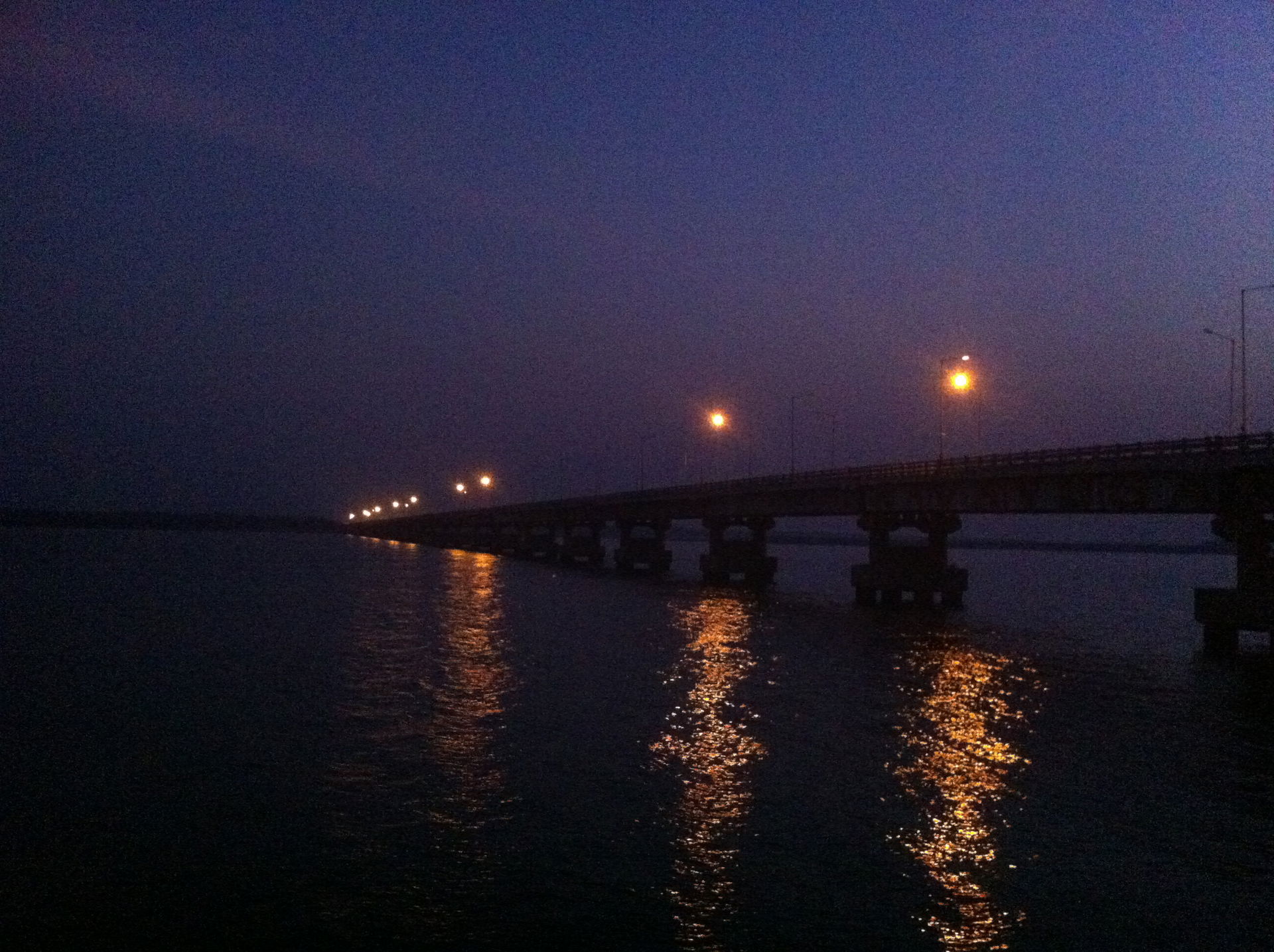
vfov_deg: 40.6
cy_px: 476
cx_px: 637
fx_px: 1286
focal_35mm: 35
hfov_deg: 52.7
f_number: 2.8
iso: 1000
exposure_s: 1/15
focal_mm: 3.85
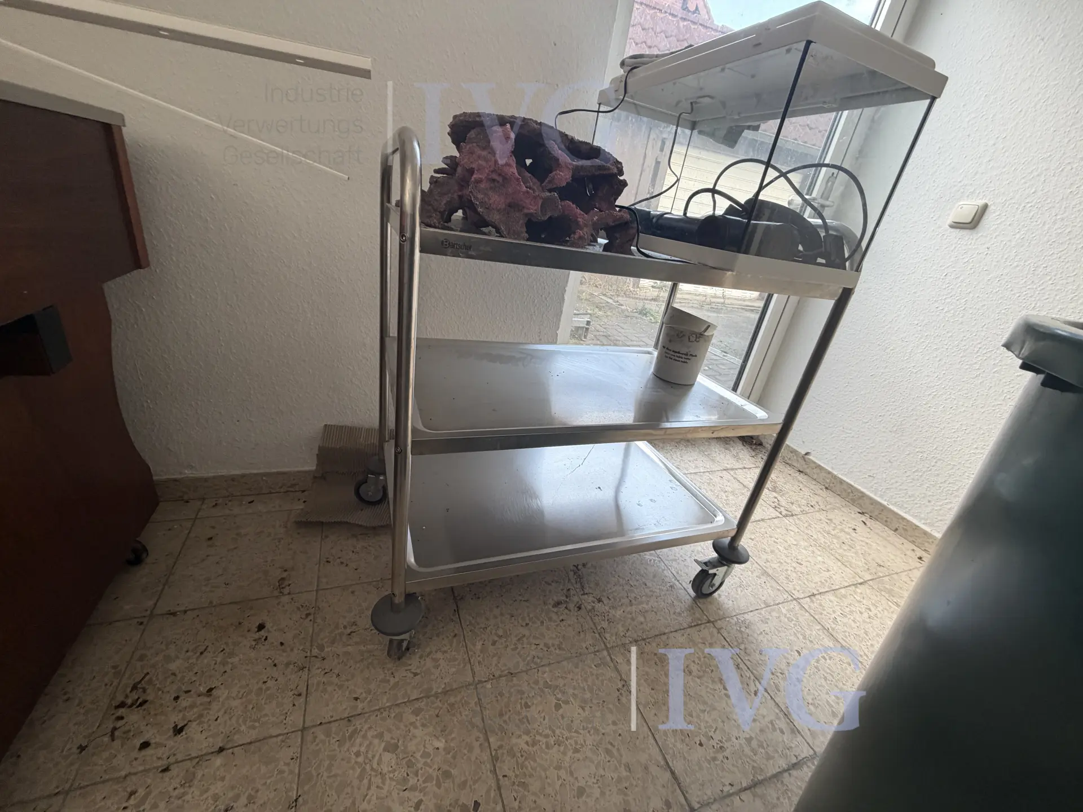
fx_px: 438
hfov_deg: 102.1
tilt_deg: -24.2
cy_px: 406
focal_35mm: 14
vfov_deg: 85.7
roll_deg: -9.4
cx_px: 542
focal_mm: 2.22
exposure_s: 1/121
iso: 160
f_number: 2.2
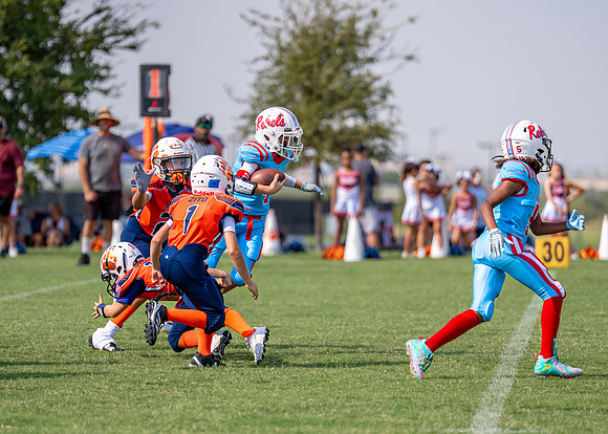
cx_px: 276
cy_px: 234
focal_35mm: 252
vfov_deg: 5.7
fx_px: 4355
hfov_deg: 8.0
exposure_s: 1/2000
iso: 125
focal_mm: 191
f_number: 2.8
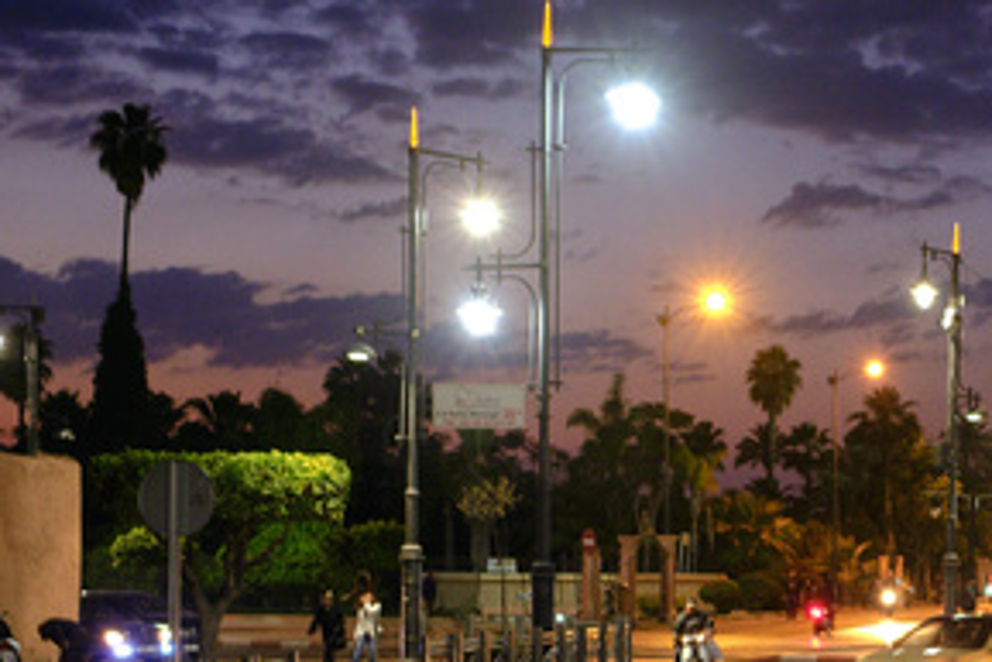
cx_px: 1229
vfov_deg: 14.0
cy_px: 587
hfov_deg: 19.6
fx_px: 2674
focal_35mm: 97
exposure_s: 1/10
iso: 1600
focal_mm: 23
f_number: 4
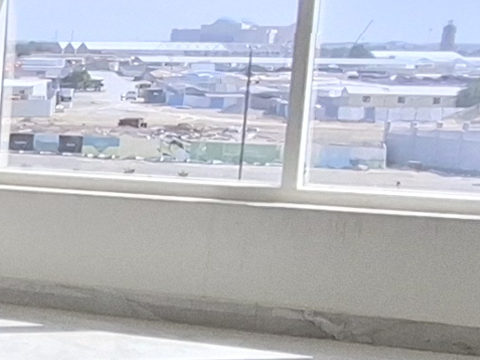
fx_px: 1400
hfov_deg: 14.5
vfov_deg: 14.6
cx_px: -592
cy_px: 232
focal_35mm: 101
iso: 50
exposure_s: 1/120
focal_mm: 1.74
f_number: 2.2
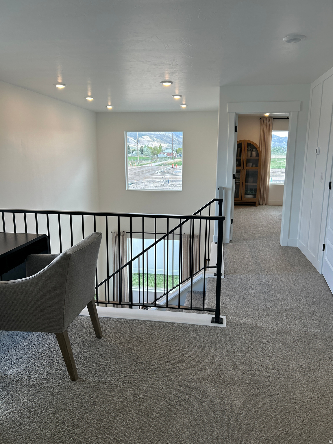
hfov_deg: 53.1
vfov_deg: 67.3
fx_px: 333
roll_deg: -1.2
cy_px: 222
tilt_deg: -10.4
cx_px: 166
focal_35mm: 26
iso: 32
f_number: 1.5
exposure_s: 1/151
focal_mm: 5.7
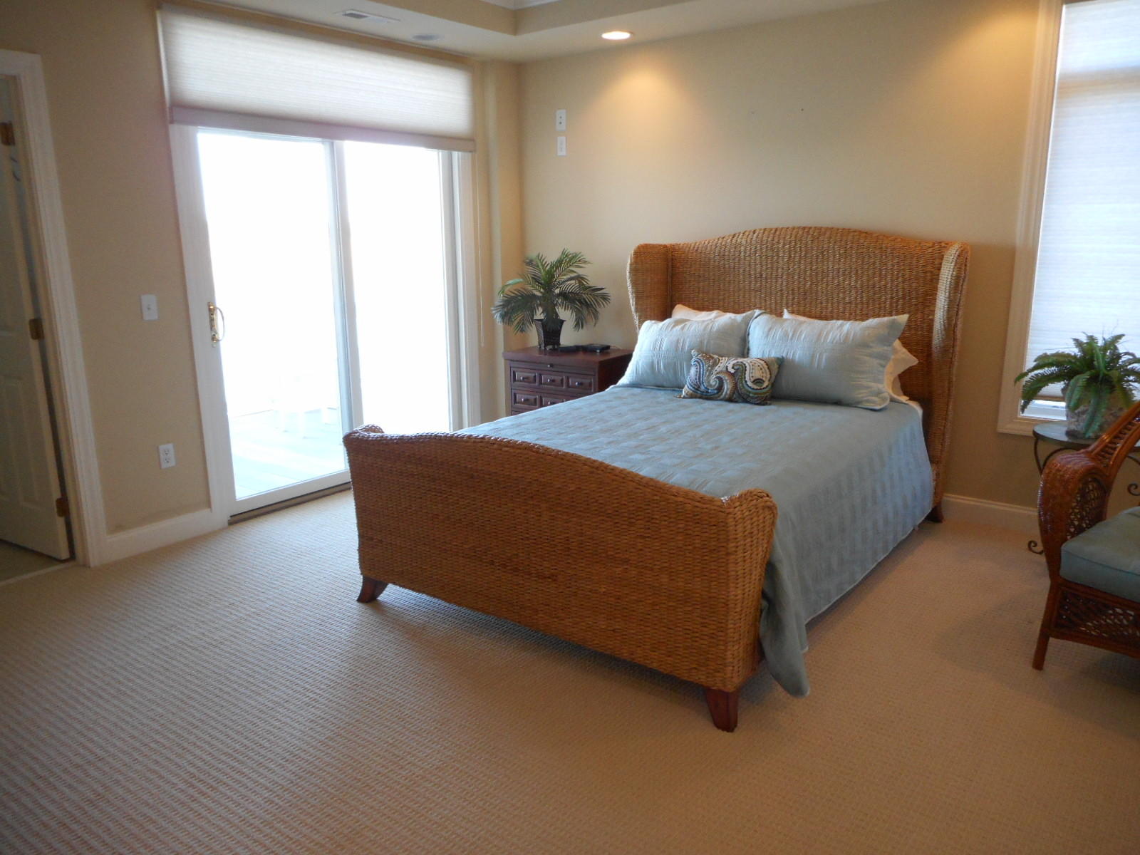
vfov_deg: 54.9
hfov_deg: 69.4
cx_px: 570
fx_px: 823
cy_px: 428
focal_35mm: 25
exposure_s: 1/30
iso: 280
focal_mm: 4.5
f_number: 3.7
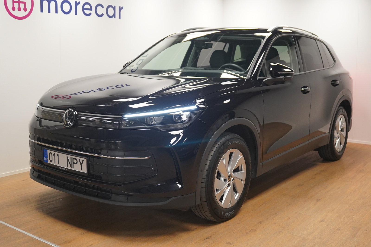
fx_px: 433
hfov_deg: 46.4
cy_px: 124
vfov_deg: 31.9
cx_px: 186
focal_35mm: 42
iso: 2000
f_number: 2.8
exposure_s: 1/160
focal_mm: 28
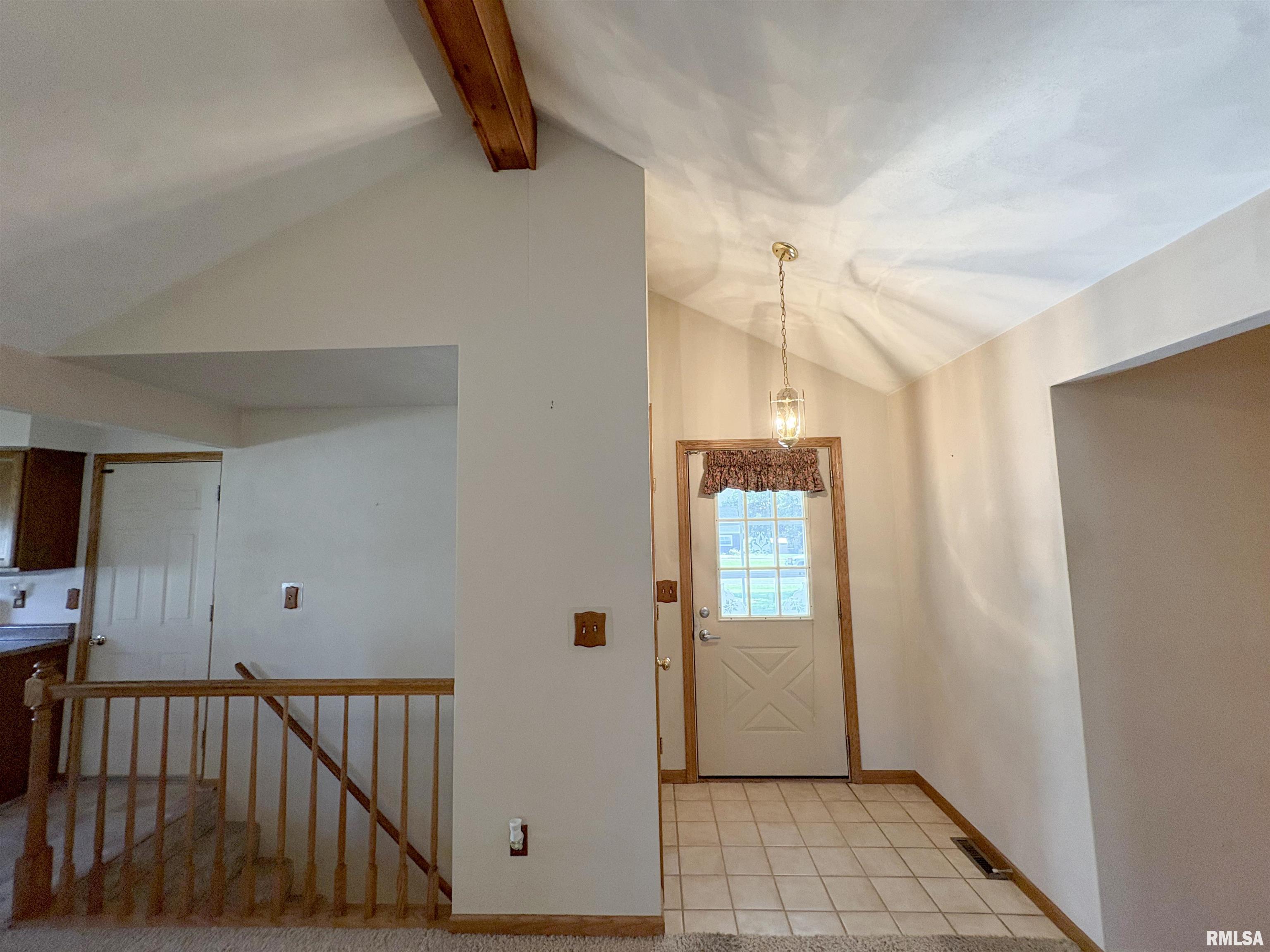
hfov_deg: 102.1
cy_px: 476
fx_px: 514
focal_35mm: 14
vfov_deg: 85.7
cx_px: 635
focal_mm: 2.22
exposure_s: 1/120
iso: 320
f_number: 2.2
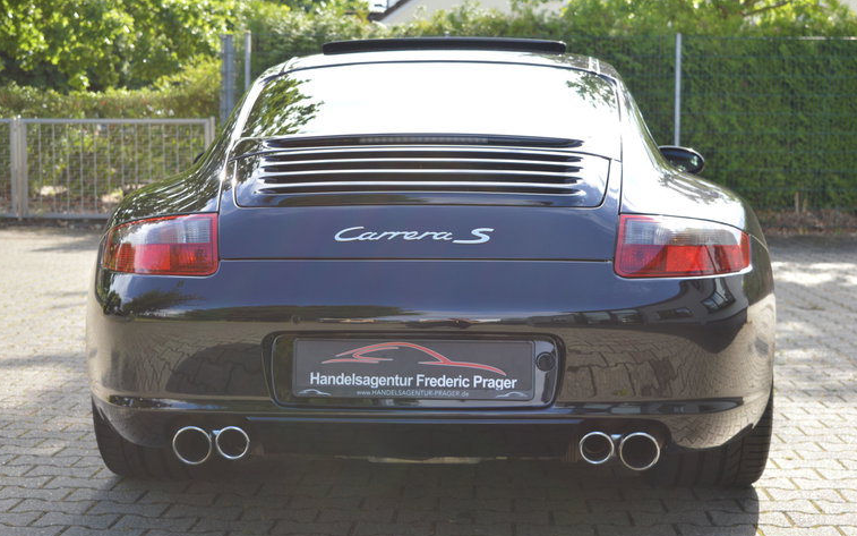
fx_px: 1448
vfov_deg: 20.9
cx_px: 423
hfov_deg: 33.0
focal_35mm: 62
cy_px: 288
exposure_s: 1/125
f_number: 5.6
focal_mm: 40
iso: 100
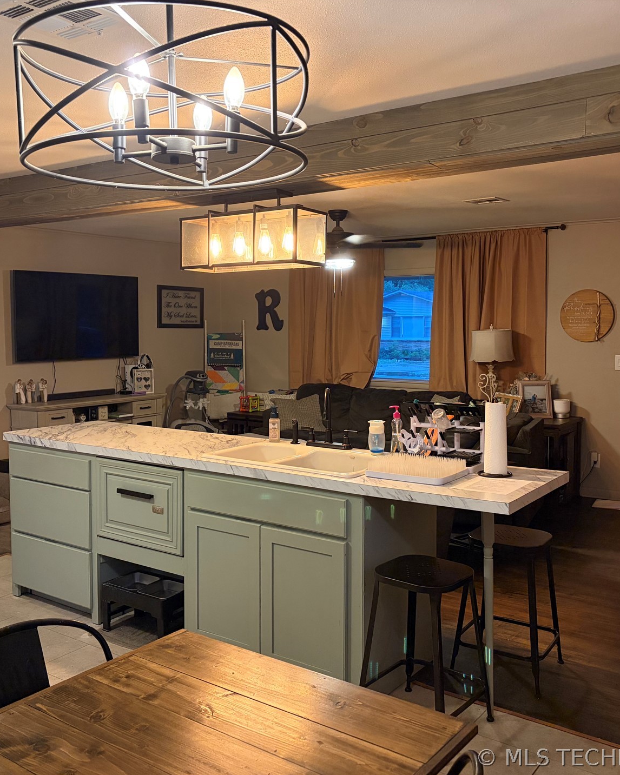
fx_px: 780
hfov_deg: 43.3
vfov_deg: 52.9
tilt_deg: -4.4
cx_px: 307
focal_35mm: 34
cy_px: 386
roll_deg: +0.9
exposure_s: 1/60
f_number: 1.6
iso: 500
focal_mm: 5.96
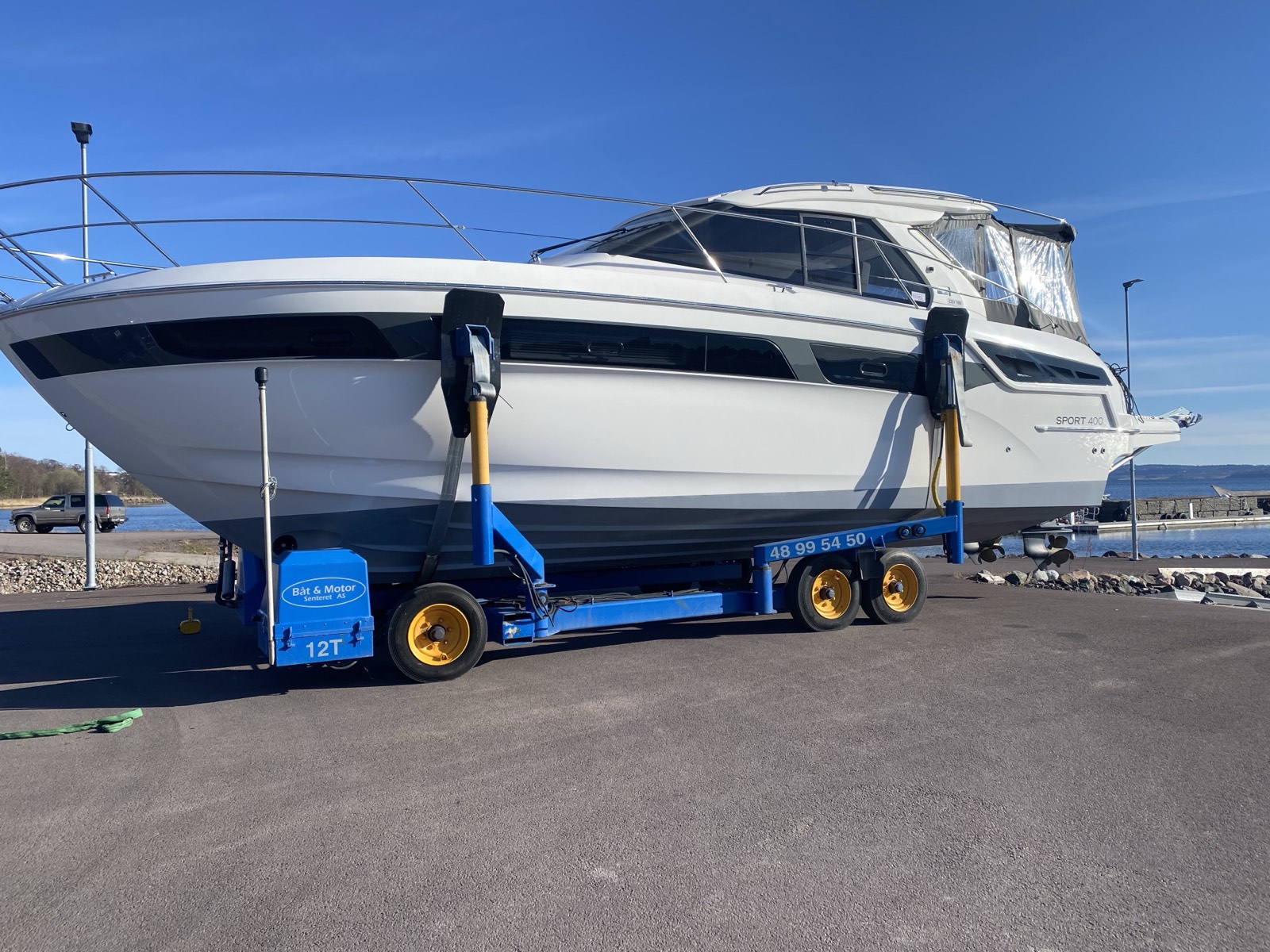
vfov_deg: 53.1
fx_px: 954
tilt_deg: +0.5
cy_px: 476
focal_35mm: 26
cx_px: 635
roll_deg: +0.3
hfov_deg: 67.3
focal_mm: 4.25
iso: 32
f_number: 1.8
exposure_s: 1/2967
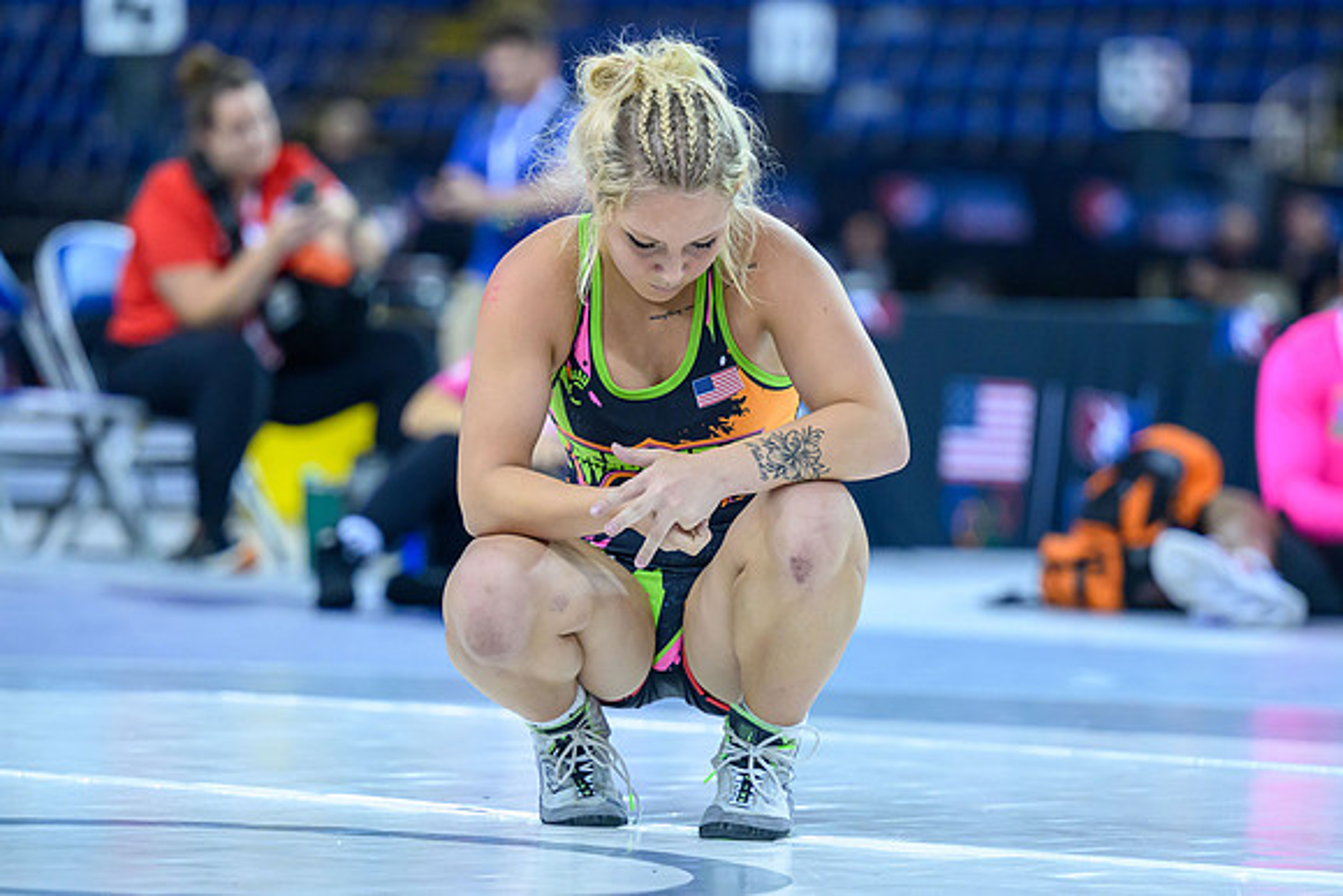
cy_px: 516
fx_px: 7788
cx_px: 612
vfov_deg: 6.6
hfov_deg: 9.9
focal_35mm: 209
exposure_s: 1/1000
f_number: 2.8
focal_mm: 150
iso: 3200
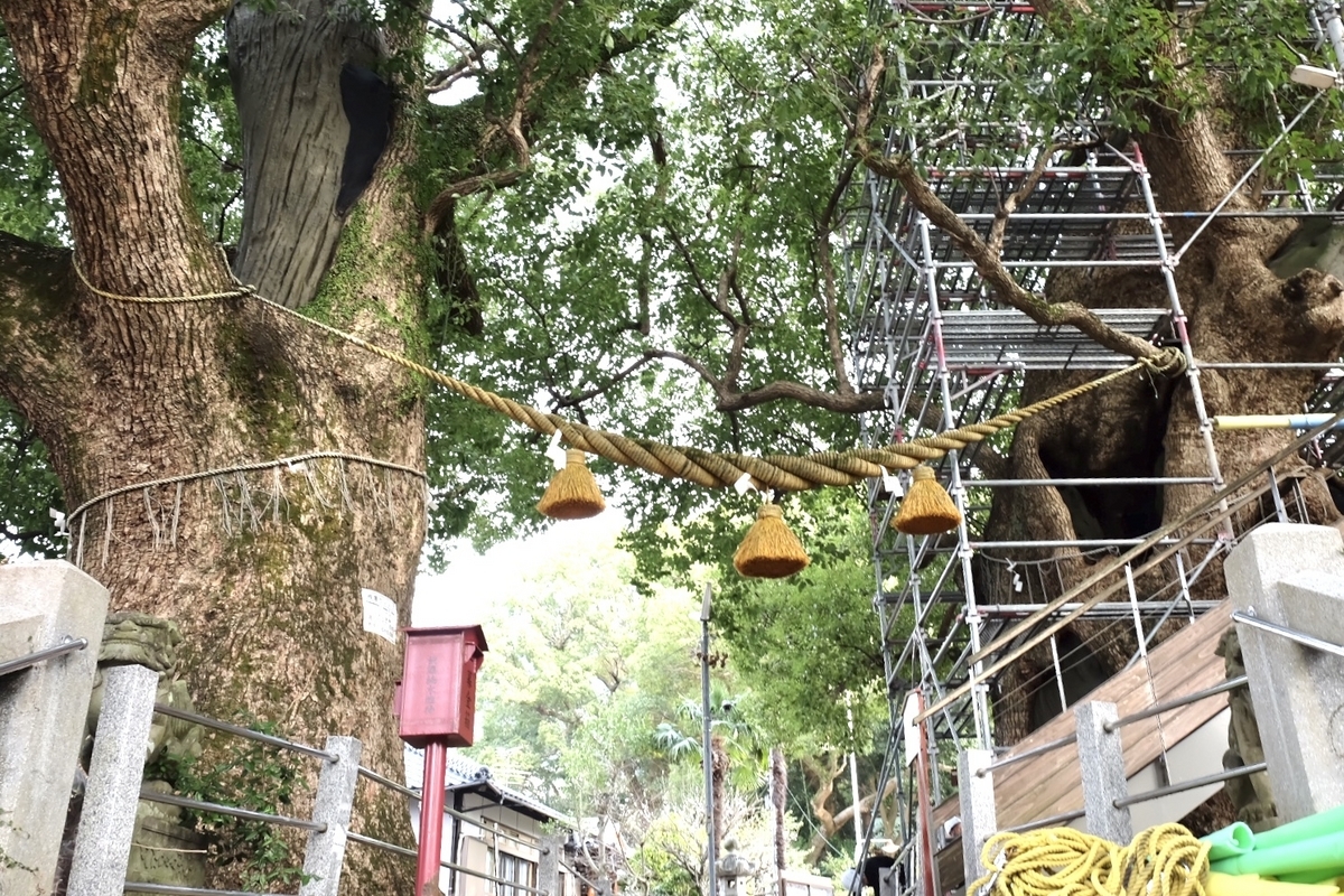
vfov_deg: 47.9
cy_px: 448
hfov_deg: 67.4
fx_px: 1008
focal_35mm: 27
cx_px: 672
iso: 400
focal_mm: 18
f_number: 5
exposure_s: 1/125
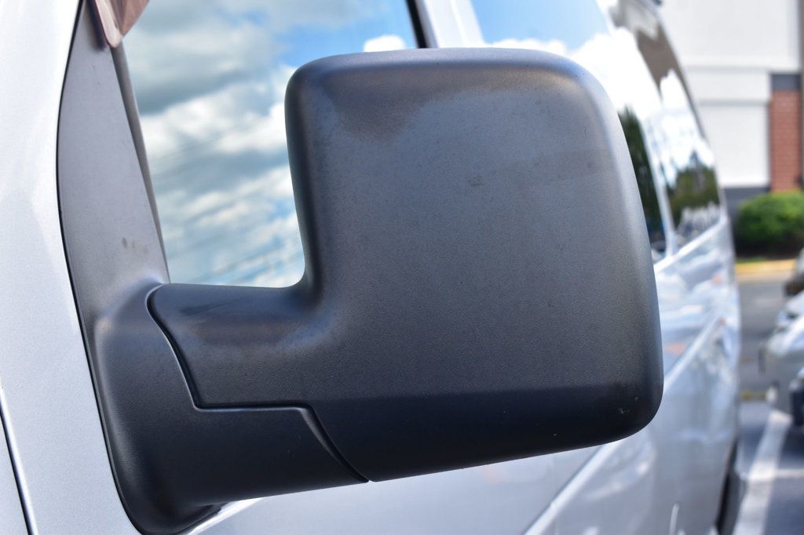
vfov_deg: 18.9
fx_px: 1607
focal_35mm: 72
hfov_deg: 28.1
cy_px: 268
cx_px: 402
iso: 400
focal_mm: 48
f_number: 10
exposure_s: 1/200
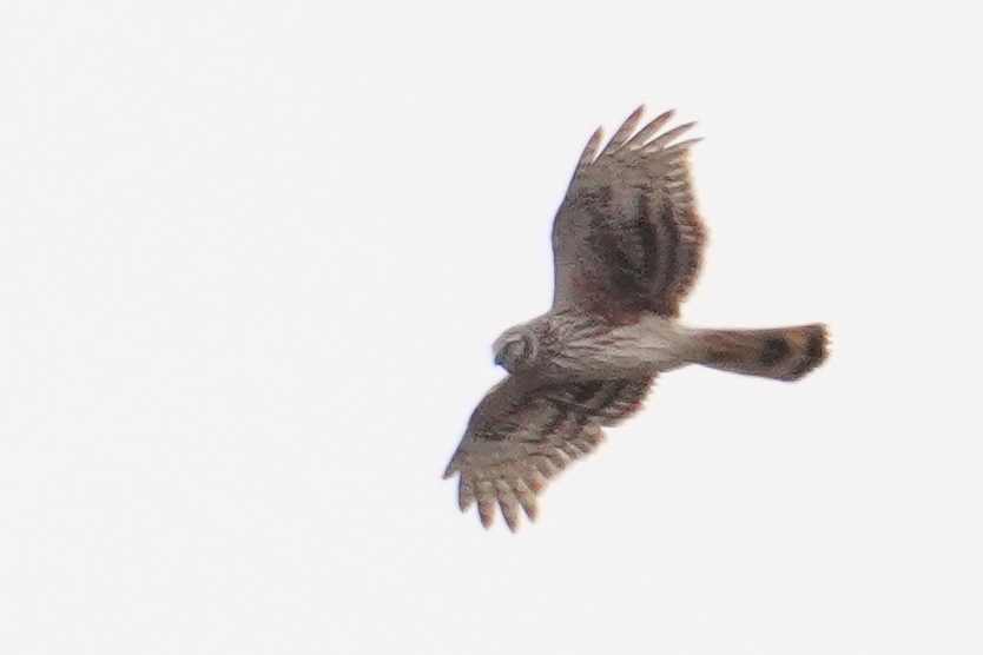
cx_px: 492
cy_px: 328
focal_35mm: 600
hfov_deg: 3.4
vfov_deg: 2.3
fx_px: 16382
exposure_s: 1/2000
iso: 1600
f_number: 6.3
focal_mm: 600
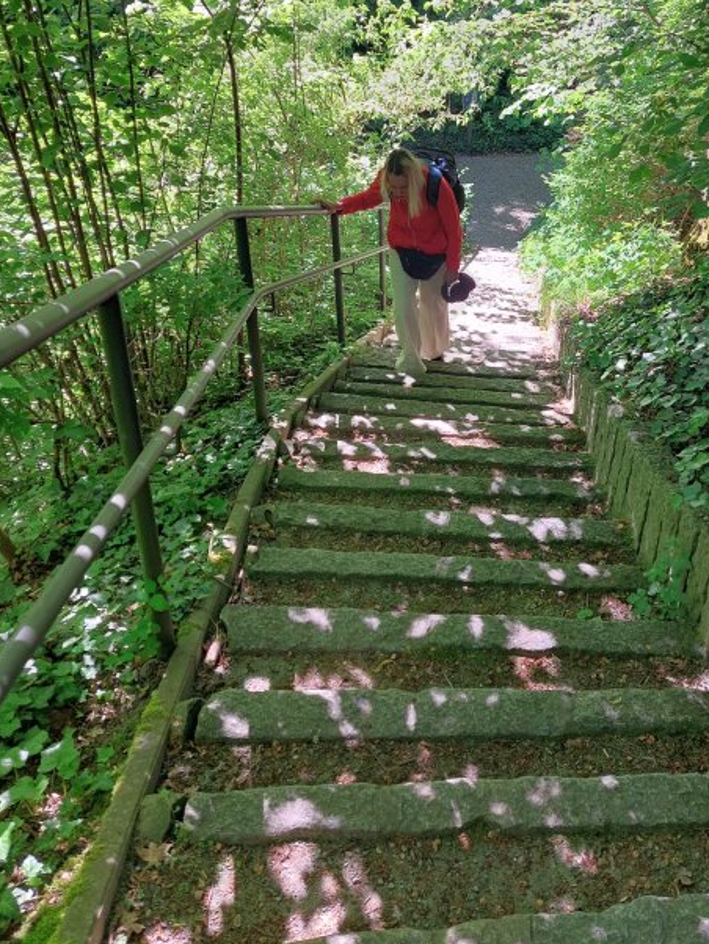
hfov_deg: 41.7
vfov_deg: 52.9
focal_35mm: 34
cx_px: 409
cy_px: 314
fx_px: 928
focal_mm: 5.23
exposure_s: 1/100
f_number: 1.8
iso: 25
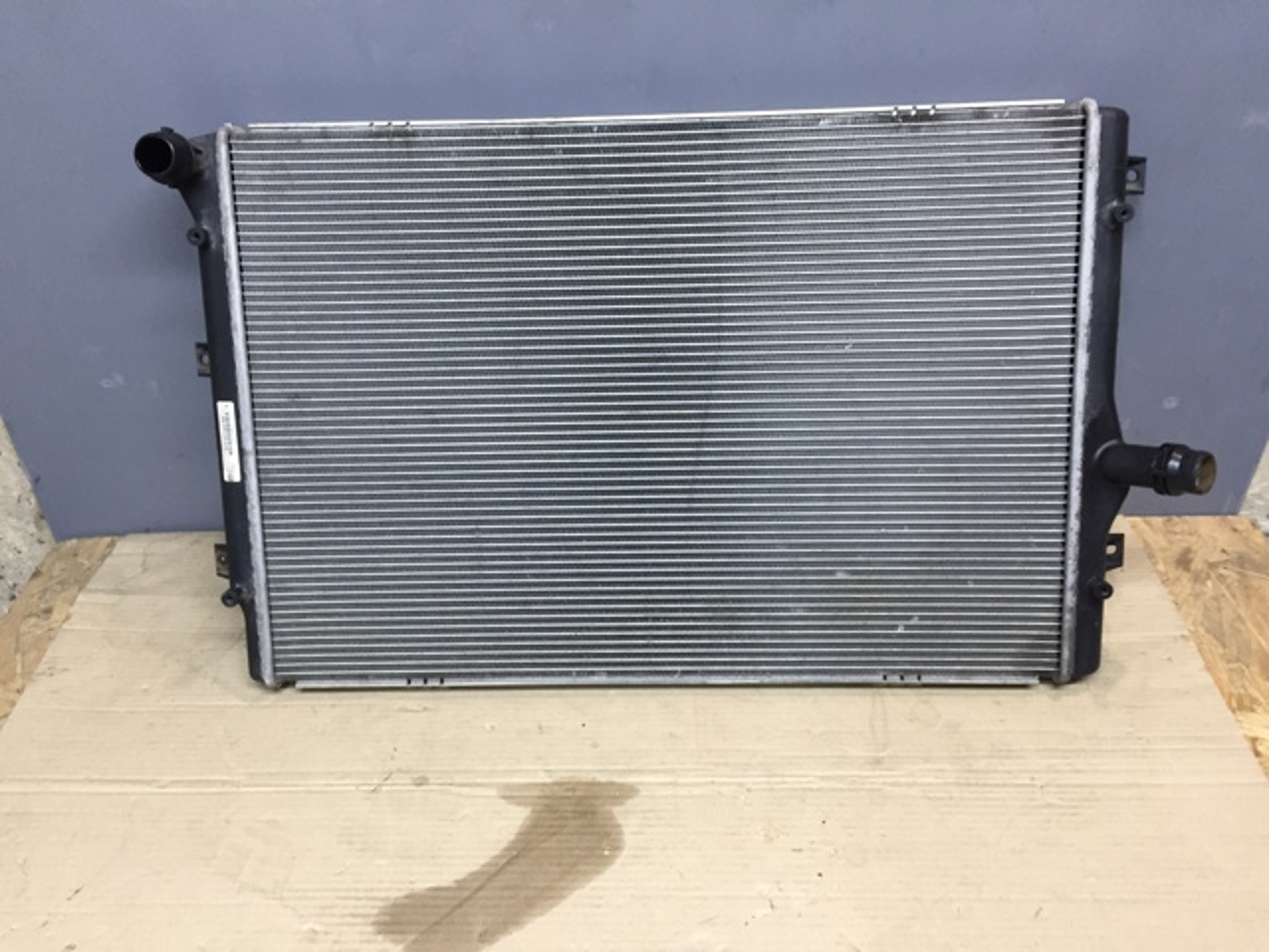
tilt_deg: -34.0
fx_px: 1063
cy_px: 476
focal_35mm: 29
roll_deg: +1.0
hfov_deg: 61.7
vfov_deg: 48.2
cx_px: 634
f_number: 2.2
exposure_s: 1/33
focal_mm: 4.15
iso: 80
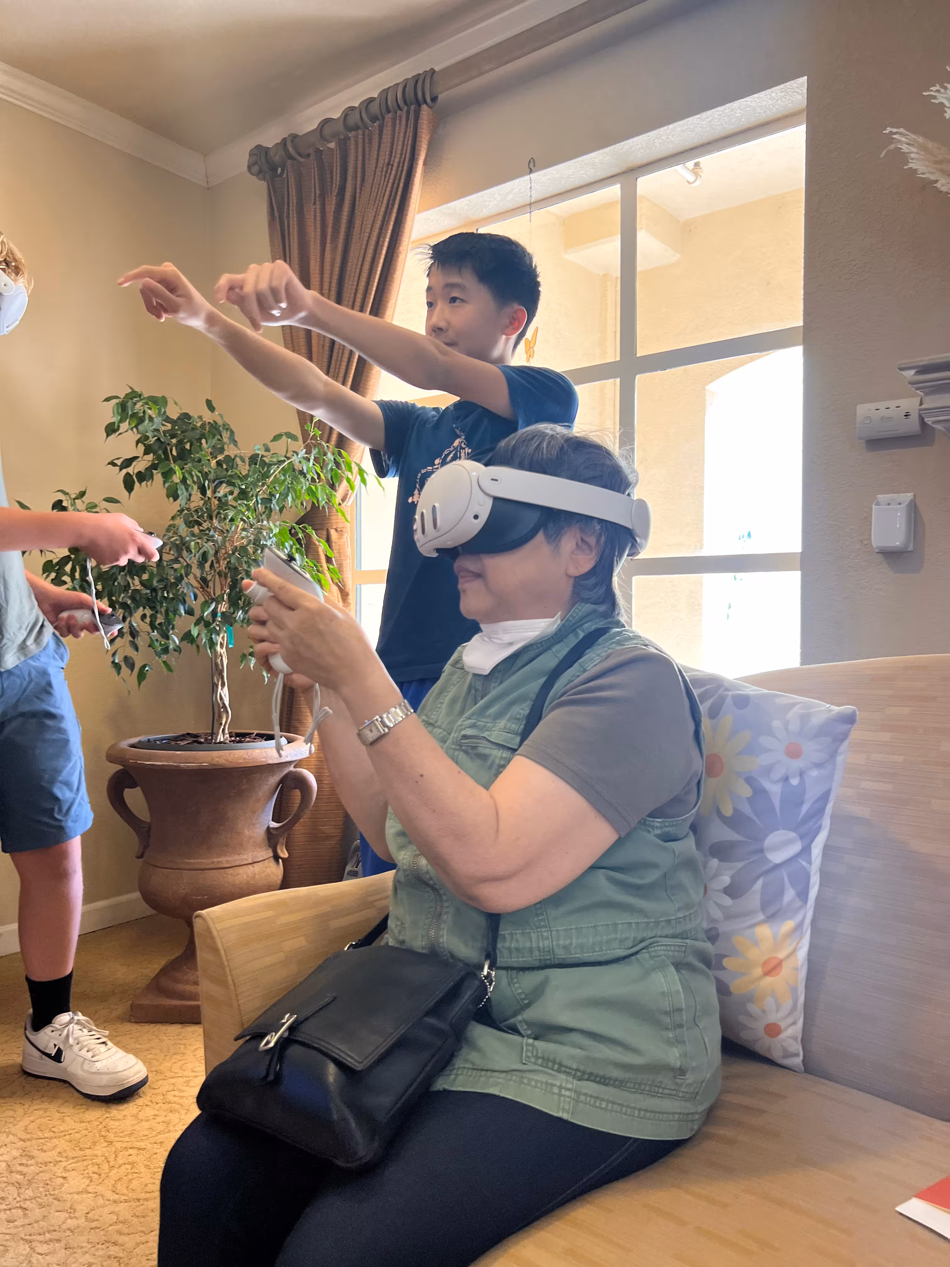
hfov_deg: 53.1
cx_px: 475
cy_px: 634
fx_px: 951
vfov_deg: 67.3
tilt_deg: -1.2
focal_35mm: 26
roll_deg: +1.1
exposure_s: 1/120
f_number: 1.5
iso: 125
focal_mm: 5.7
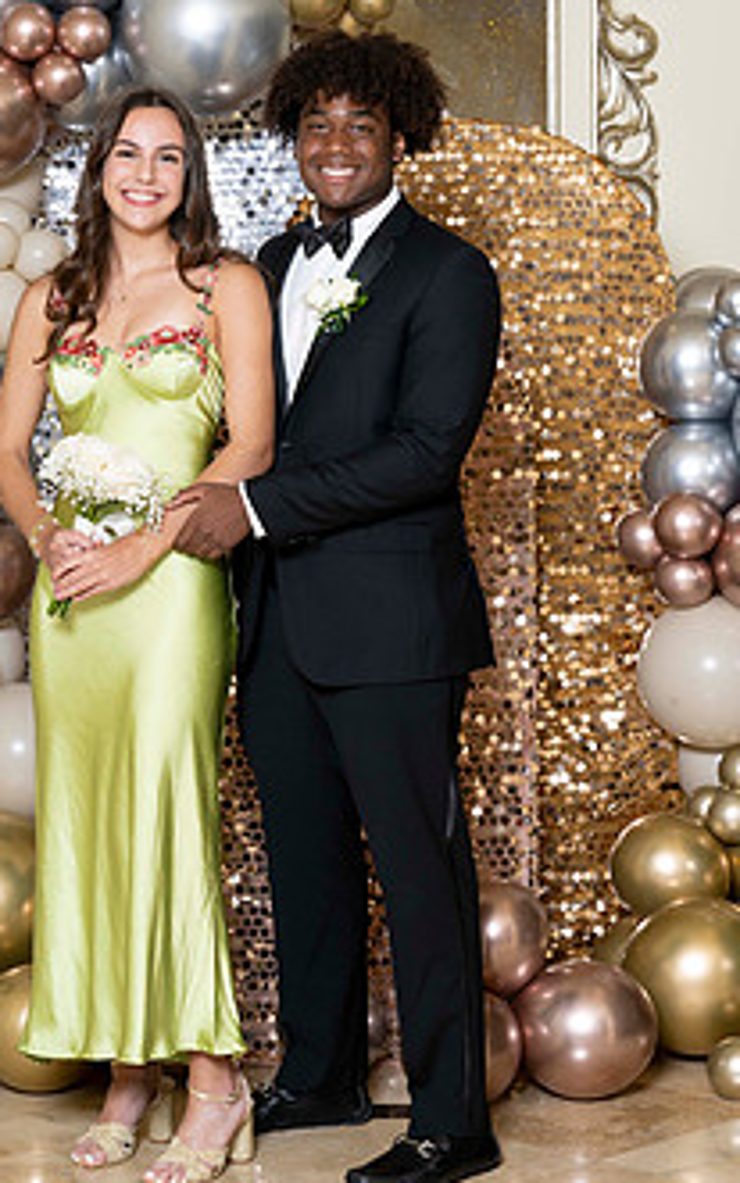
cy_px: 525
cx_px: 247
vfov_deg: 21.4
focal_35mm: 97
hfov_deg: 13.5
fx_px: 3129
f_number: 5.6
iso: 250
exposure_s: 1/200
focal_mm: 70
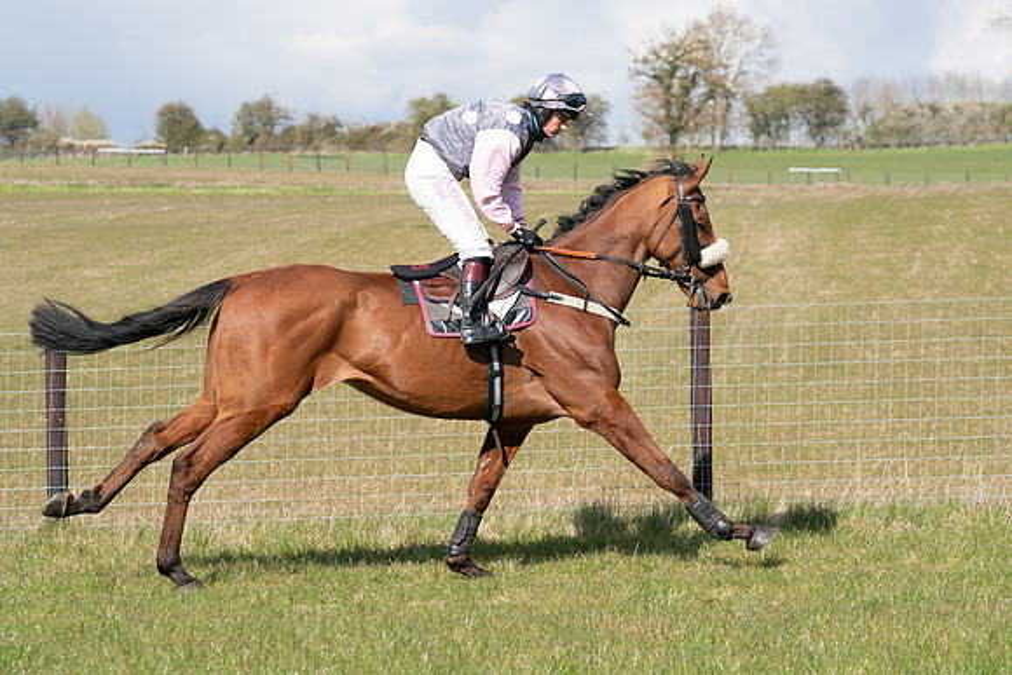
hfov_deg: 13.6
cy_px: 338
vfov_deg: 9.1
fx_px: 4246
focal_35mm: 151
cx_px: 506
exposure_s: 1/2000
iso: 400
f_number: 5
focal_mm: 101
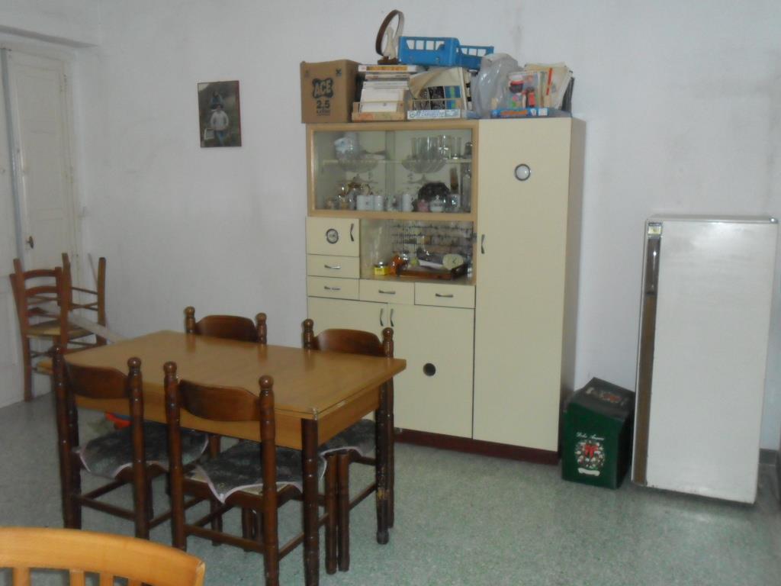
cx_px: 390
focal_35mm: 32
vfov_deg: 44.2
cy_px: 293
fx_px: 722
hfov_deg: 56.8
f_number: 3.7
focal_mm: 5.7
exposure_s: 1/45
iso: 400
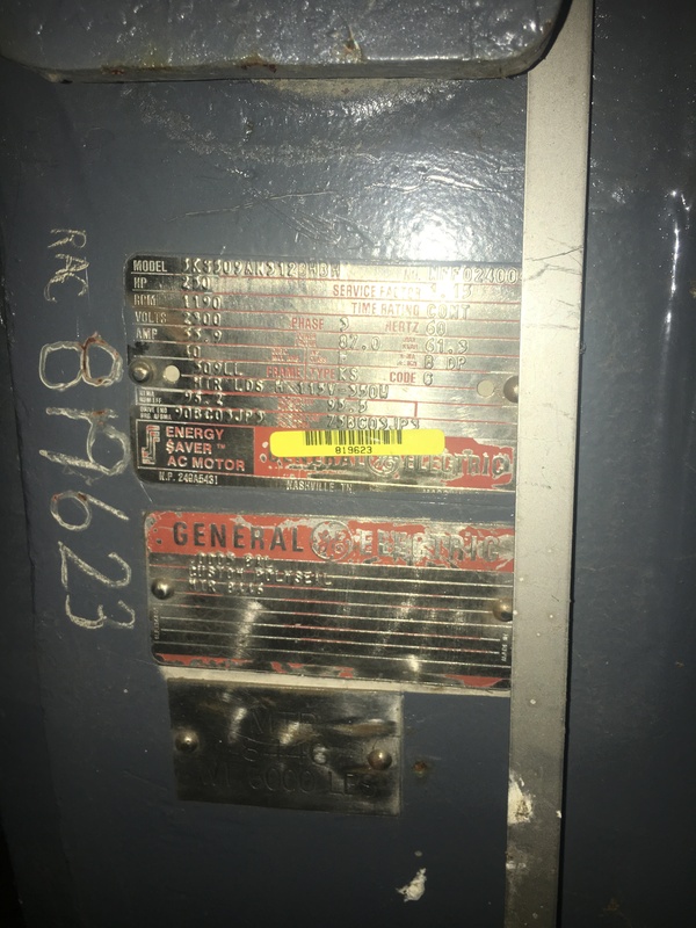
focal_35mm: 29
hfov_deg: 48.2
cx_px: 348
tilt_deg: -16.6
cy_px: 464
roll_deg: +0.2
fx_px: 777
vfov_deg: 61.7
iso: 25
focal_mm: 4.15
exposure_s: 1/94
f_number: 2.2
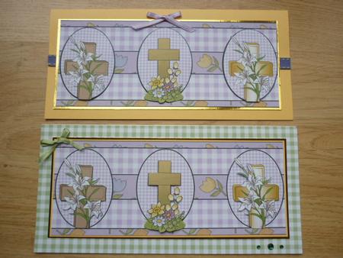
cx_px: 172
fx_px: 327
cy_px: 129
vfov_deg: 43.0
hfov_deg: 55.3
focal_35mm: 33
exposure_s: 1/250
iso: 80
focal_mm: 5.5
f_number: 2.8
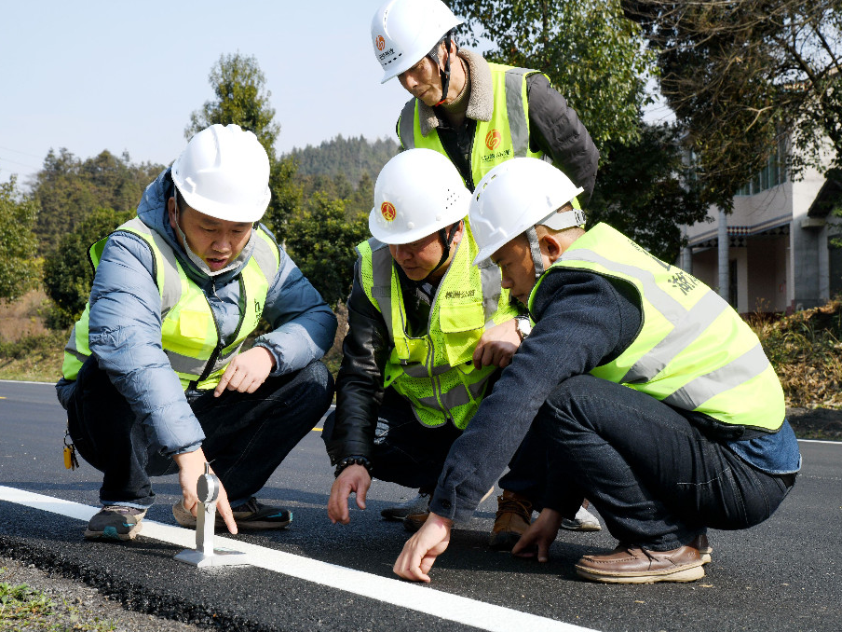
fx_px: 1484
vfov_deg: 24.0
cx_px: 456
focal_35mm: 61
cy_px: 317
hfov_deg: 31.7
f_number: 11
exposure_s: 1/500
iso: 320
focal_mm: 56
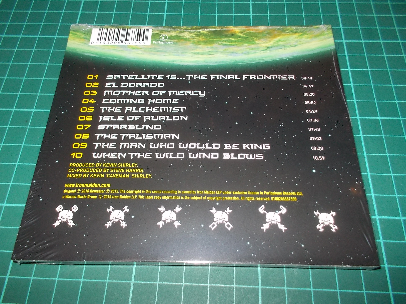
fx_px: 340
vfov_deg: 48.2
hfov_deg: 61.7
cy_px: 152
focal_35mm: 29
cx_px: 203
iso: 200
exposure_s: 1/30
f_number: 3.3
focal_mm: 4.1
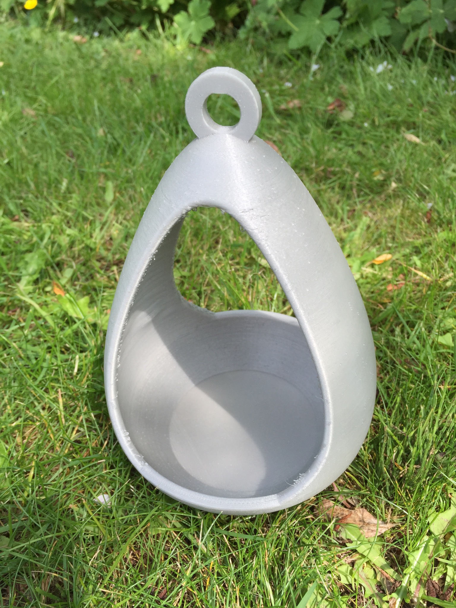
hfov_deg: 48.2
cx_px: 228
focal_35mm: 29
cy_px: 304
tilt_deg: -37.4
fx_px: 509
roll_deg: +2.2
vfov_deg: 61.7
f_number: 2.2
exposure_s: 1/659
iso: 32
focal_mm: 4.15
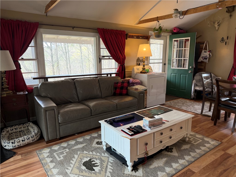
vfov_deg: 56.8
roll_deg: +0.8
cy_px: 88
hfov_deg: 71.6
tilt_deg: -11.6
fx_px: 164
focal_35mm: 24
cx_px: 118
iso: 200
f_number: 1.78
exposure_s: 1/89
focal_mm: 6.76
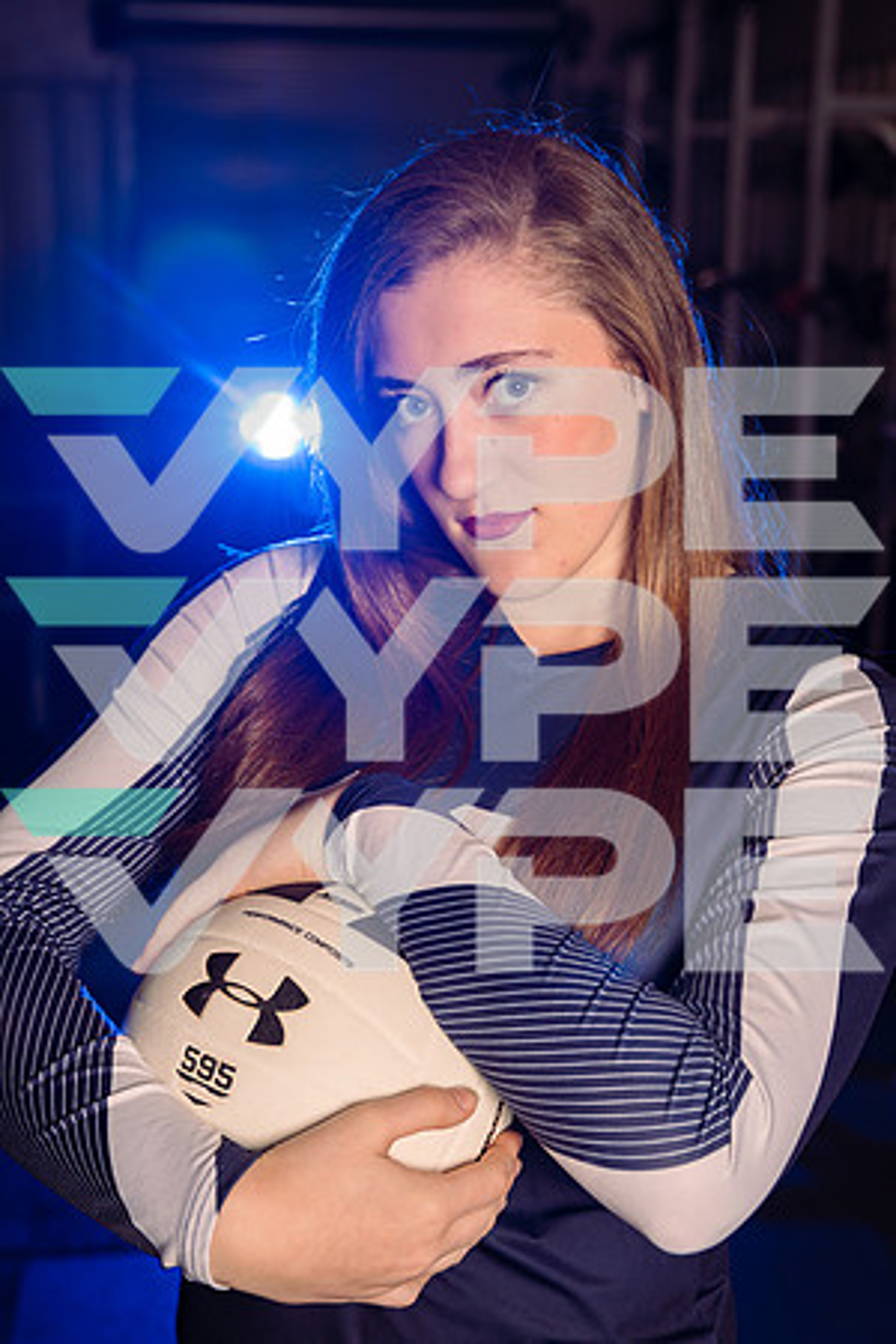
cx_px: 448
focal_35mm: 60
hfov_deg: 22.6
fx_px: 2240
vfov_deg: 33.4
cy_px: 672
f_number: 5
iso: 320
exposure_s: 1/250
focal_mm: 60
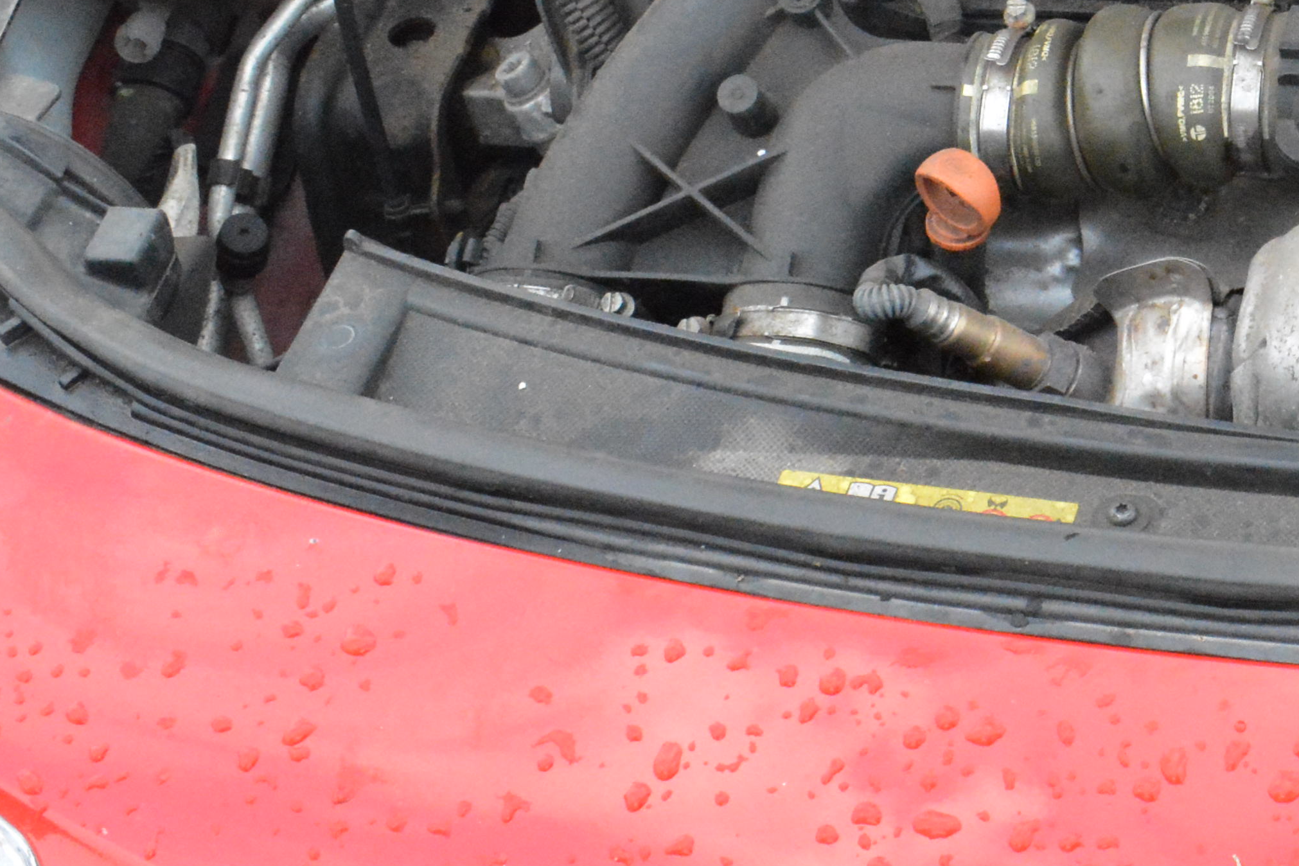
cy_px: -118
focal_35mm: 89
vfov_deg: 14.9
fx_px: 3211
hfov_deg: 20.8
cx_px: 1684
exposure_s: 1/500
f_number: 11
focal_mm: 20
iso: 6400
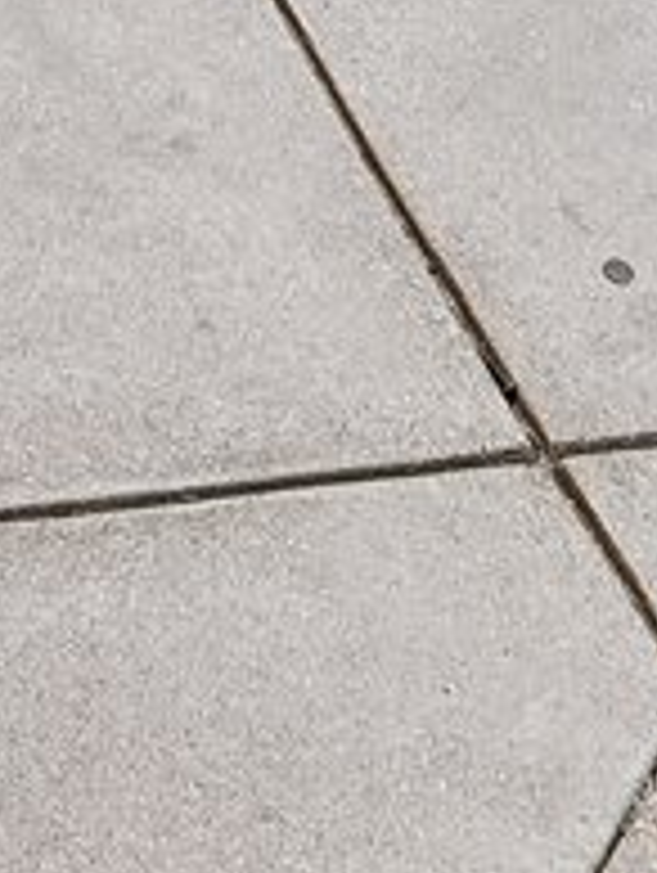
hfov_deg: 9.9
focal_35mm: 142
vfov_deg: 9.1
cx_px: -531
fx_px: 3586
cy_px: -2176
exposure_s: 1/15
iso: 125
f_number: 8
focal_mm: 14
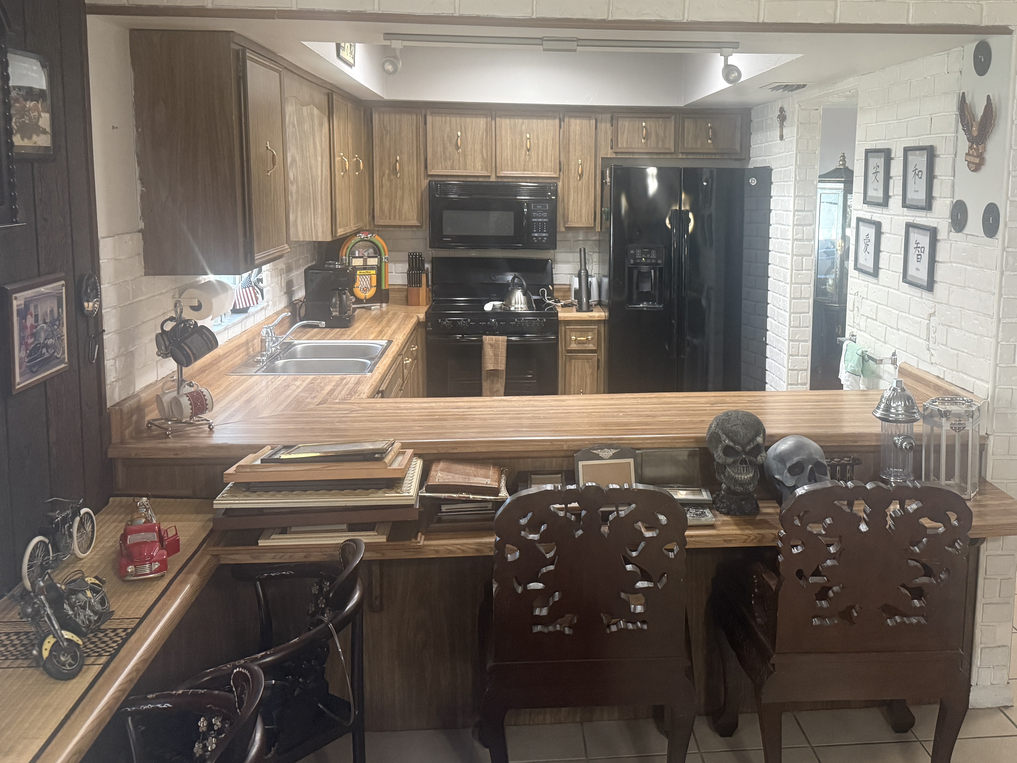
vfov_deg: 41.5
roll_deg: -0.6
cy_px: 292
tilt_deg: -5.9
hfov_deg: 53.5
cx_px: 615
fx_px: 999
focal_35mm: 34
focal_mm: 6.76
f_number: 1.78
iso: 400
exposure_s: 1/60
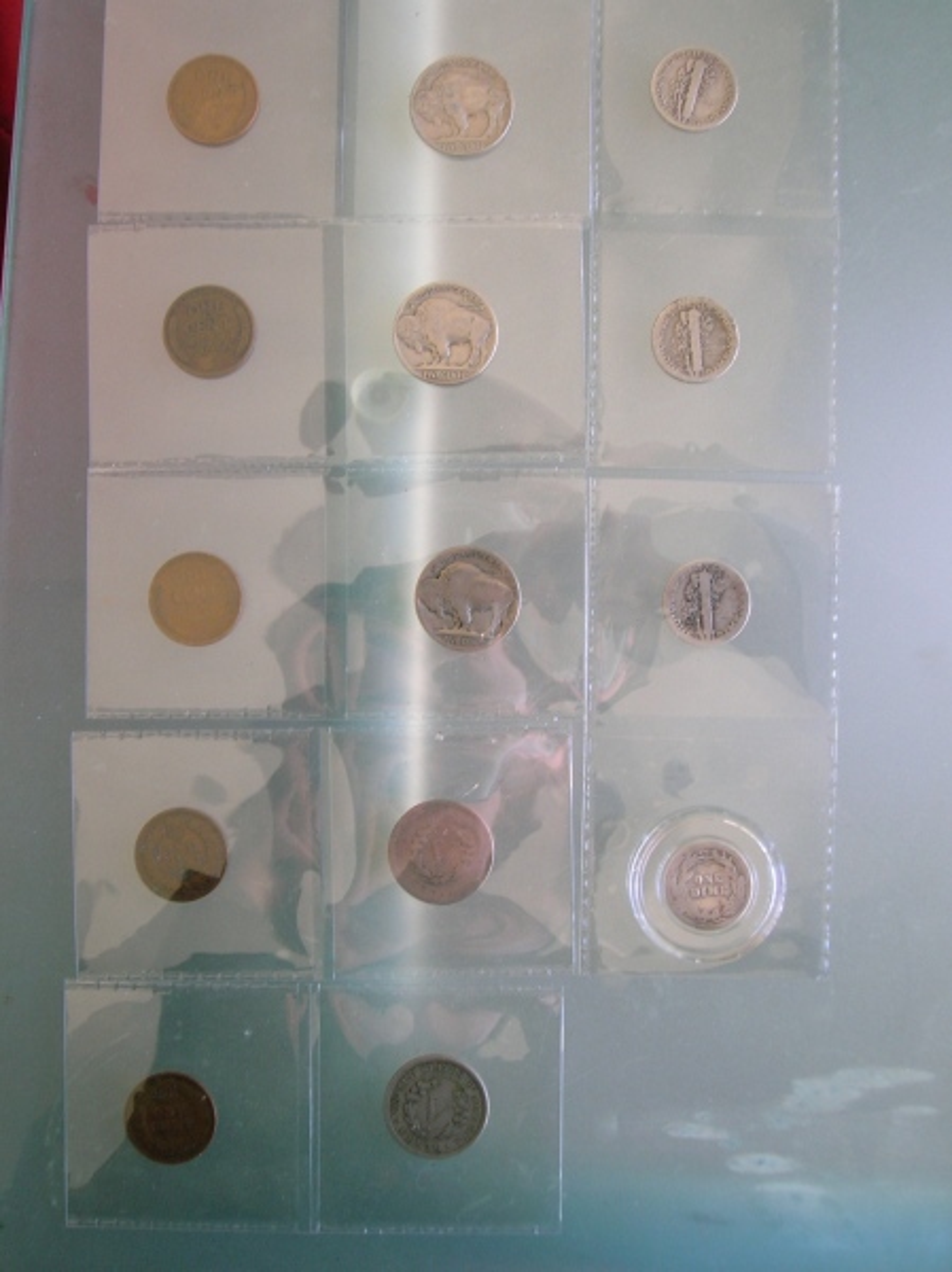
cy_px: 636
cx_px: 476
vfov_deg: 41.3
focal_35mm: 46
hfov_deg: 31.5
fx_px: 1689
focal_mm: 7.7
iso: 50
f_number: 3.2
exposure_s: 1/22
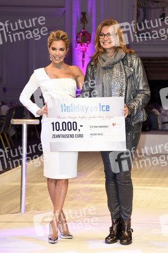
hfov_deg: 13.9
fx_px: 687
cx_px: 84
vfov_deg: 20.8
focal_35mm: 98
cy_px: 126
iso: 1600
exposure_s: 1/200
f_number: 5.6
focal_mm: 98
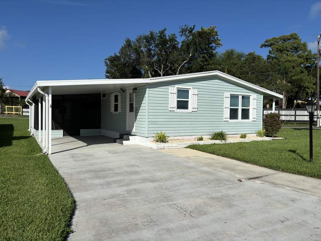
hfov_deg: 67.3
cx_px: 160
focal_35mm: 26
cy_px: 120
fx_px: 241
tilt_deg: -1.8
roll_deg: -0.8
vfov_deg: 53.1
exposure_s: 1/7692
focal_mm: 5.96
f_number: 1.6
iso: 50
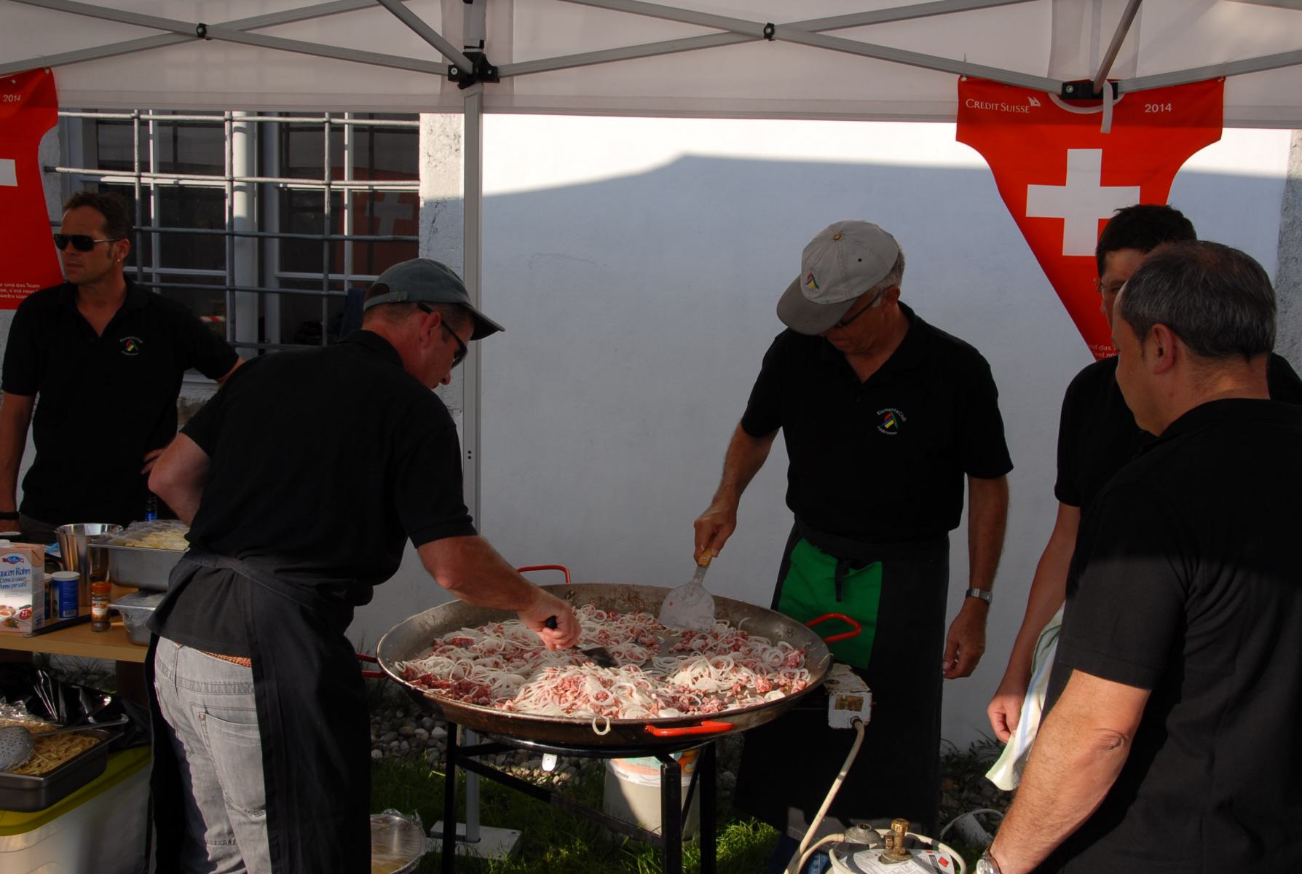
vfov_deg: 37.0
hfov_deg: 53.0
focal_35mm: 36
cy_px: 437
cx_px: 651
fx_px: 1305
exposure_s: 1/125
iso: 100
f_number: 9
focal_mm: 24
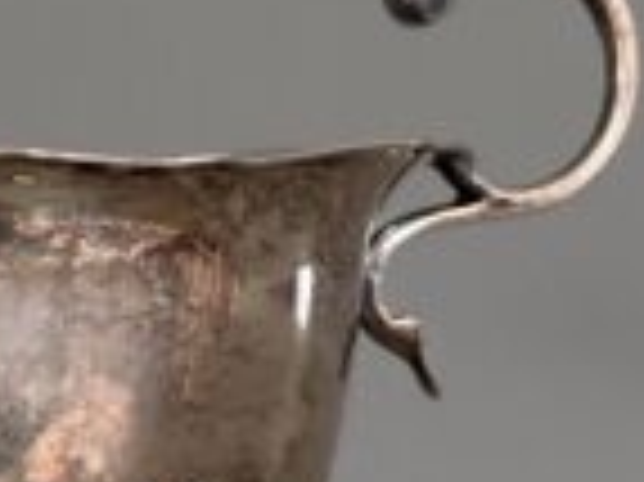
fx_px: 4052
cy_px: 117
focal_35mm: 218
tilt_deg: +2.9
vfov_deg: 6.8
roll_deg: -2.1
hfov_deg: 9.0
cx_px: -149
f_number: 1.6
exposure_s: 1/23
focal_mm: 5.96
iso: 400
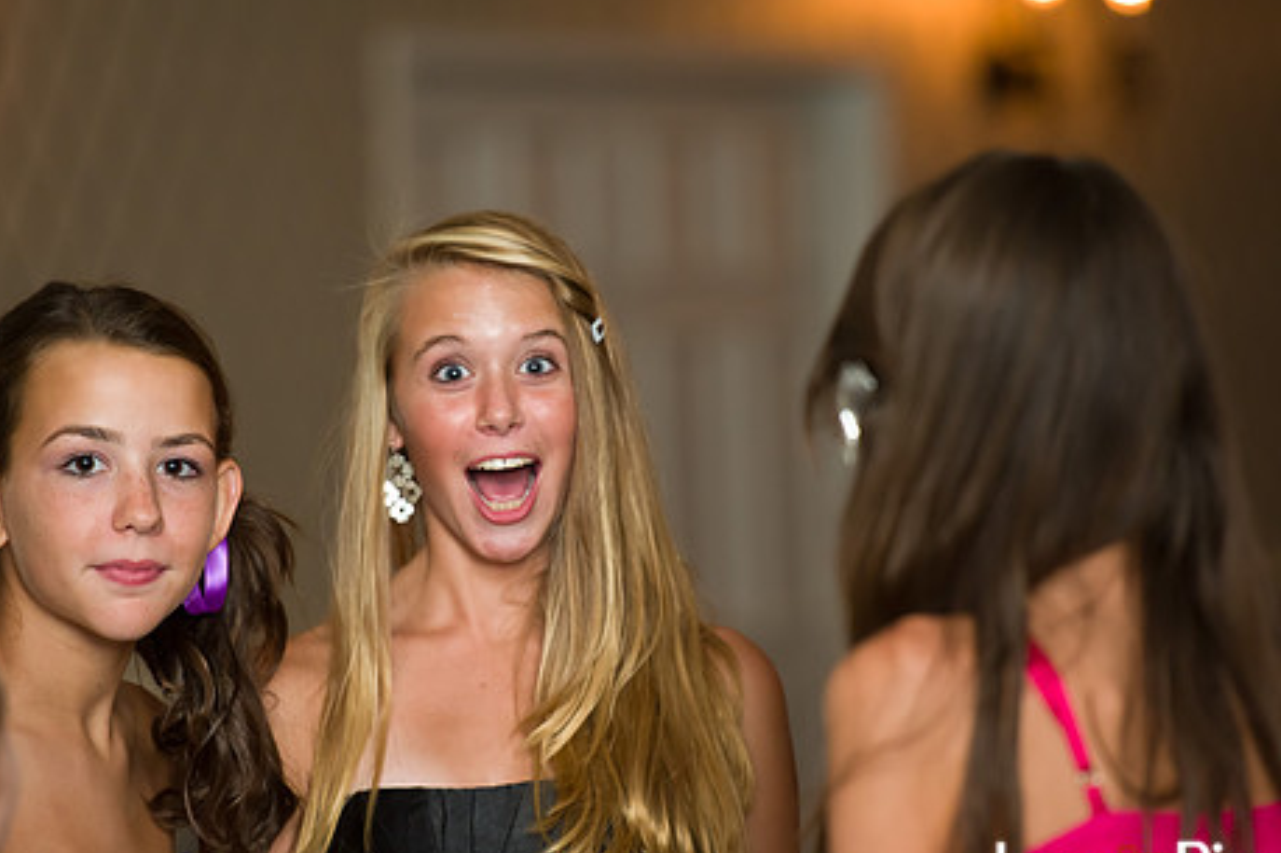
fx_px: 8999
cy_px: 450
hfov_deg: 8.1
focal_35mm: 253
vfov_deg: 5.4
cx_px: 548
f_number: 3.2
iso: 1600
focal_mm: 200
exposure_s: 1/125
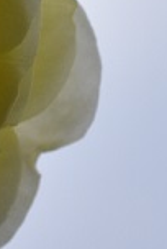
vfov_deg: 5.5
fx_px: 2577
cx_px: -223
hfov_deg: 3.7
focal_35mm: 372
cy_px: 43
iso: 800
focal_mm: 40
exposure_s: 1/1600
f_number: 9
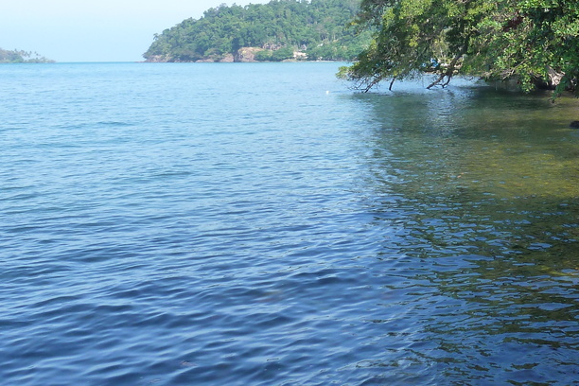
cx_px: 501
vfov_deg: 26.1
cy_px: 84
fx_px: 820
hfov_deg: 36.8
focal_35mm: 51
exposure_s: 1/250
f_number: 4
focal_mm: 4.1
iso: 125
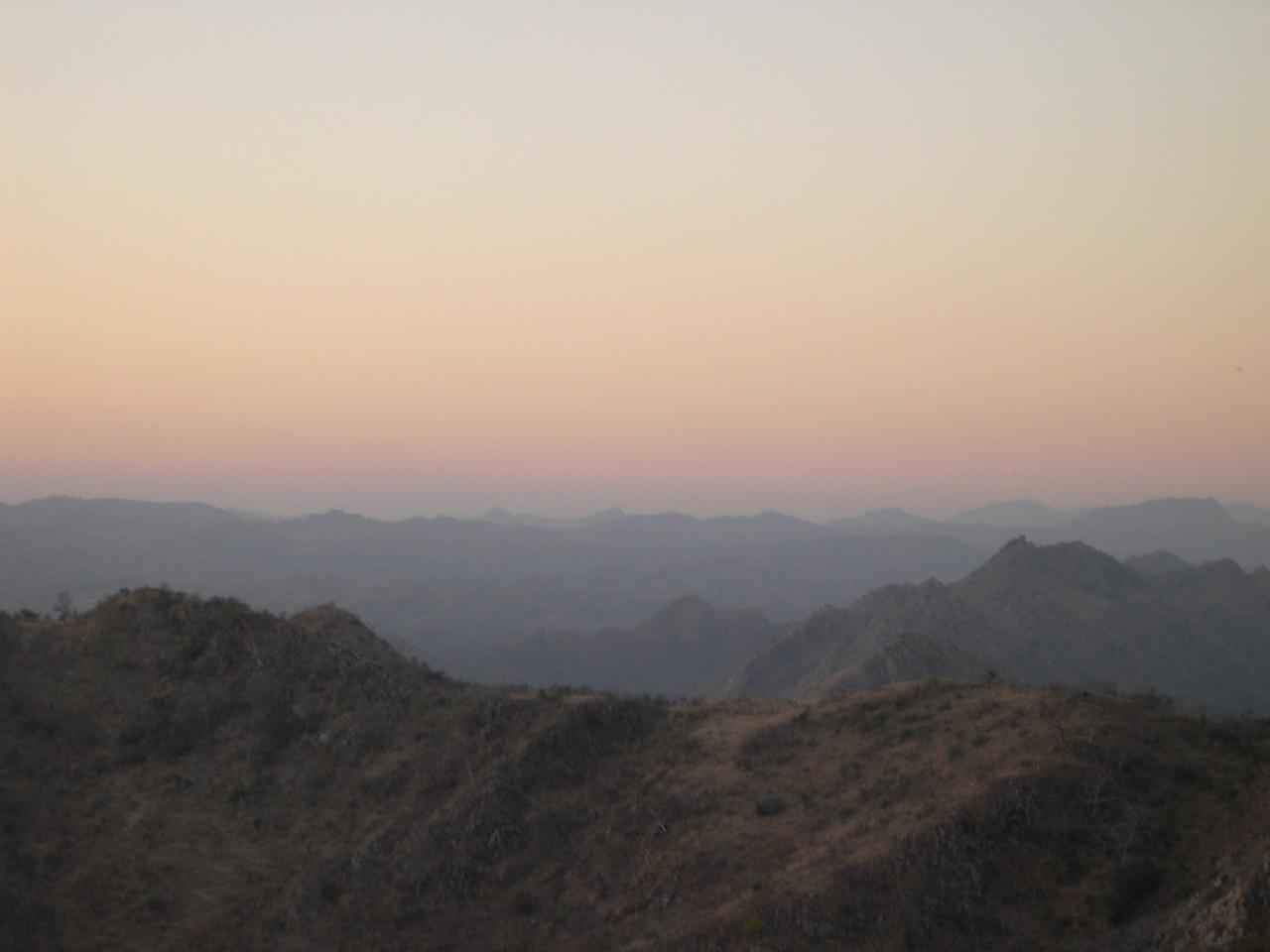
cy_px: 476
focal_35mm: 102
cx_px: 635
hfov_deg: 19.3
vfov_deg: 14.5
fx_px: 3742
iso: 100
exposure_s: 1/31.7
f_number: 4.8
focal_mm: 21.6
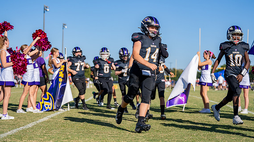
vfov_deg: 15.9
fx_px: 512
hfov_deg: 27.9
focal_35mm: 76
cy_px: 66
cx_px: 125
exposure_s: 1/3200
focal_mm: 70
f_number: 2.8
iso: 160
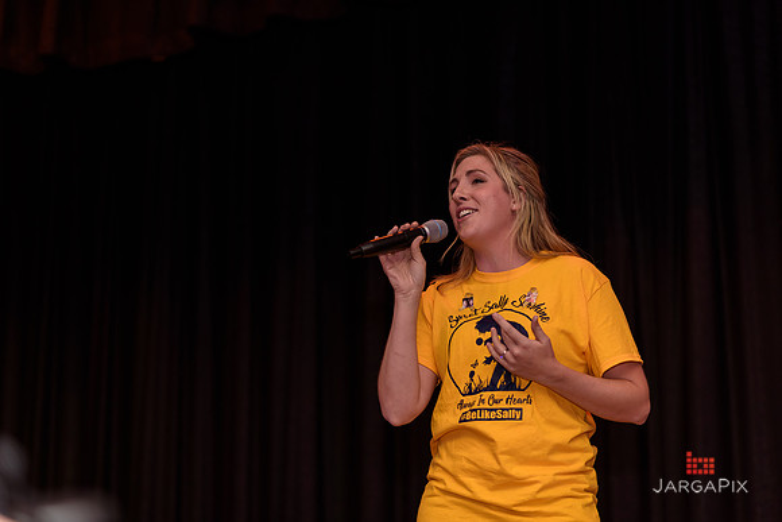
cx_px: 391
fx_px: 1847
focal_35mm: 85
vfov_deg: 16.1
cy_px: 261
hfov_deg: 23.9
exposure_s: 1/250
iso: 500
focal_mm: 85
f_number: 2
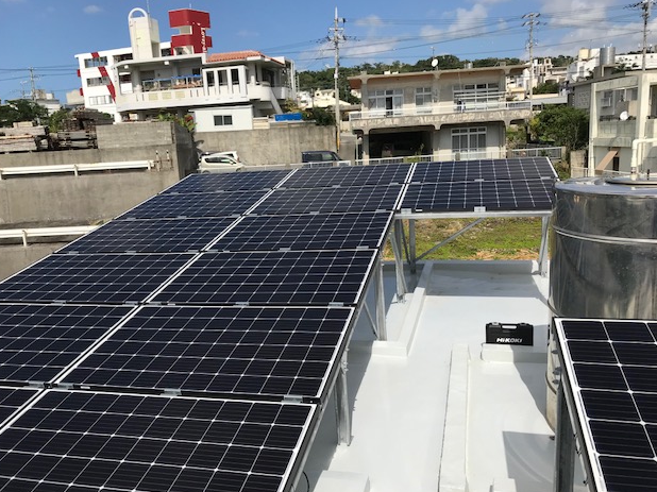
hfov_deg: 61.7
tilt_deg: -10.5
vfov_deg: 48.2
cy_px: 251
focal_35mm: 29
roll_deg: +2.5
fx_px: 550
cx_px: 324
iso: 20
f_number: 1.8
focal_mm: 3.99
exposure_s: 1/4566
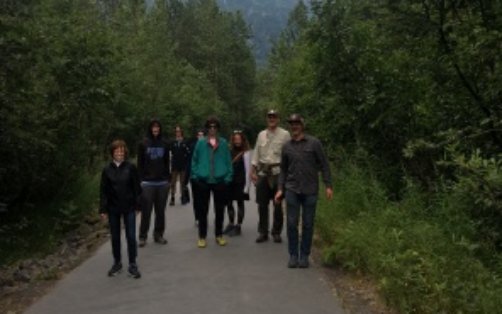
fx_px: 520
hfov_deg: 51.5
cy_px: 100
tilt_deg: +5.2
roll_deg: -0.4
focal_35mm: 38
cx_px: 239
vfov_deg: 33.2
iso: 25
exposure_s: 1/382
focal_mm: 4.15
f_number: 2.2
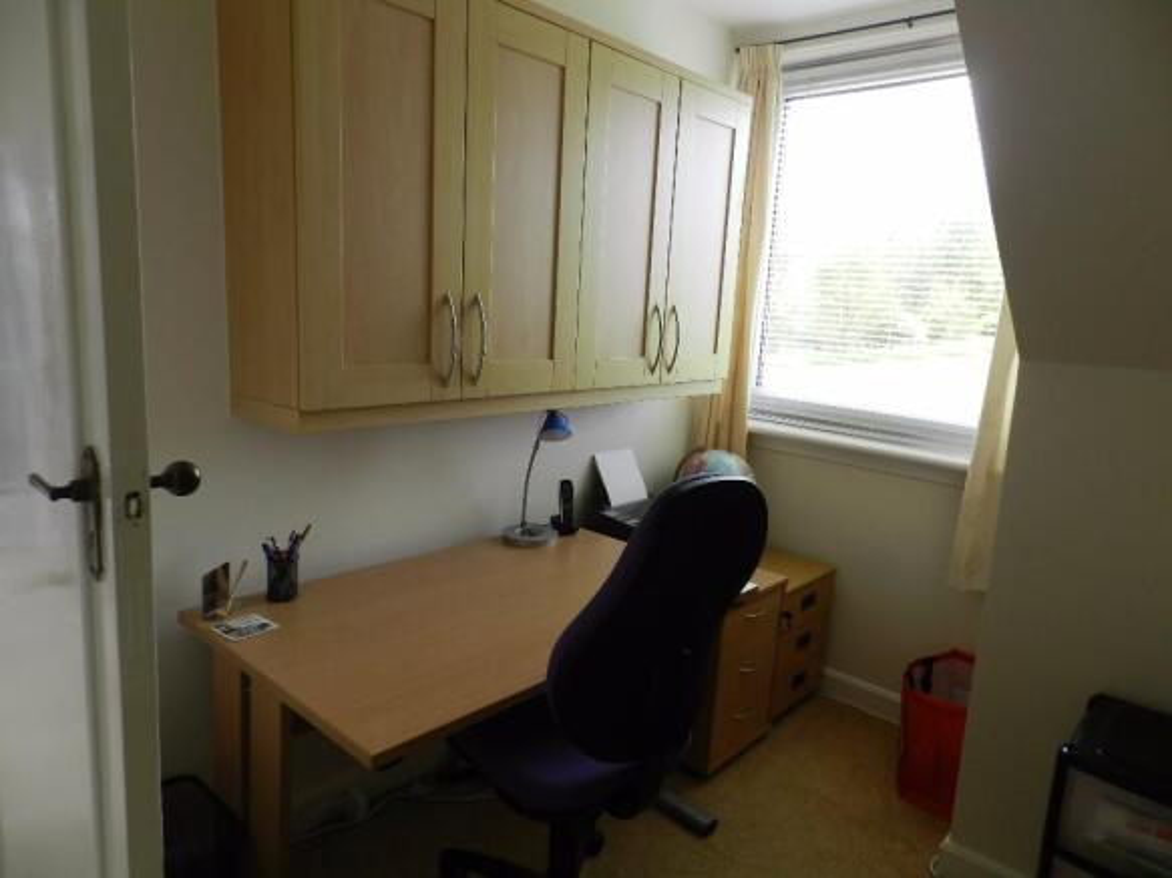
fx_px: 779
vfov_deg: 58.9
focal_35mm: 23
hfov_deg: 73.9
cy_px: 439
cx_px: 586
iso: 160
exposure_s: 1/60
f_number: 3.4
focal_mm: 4
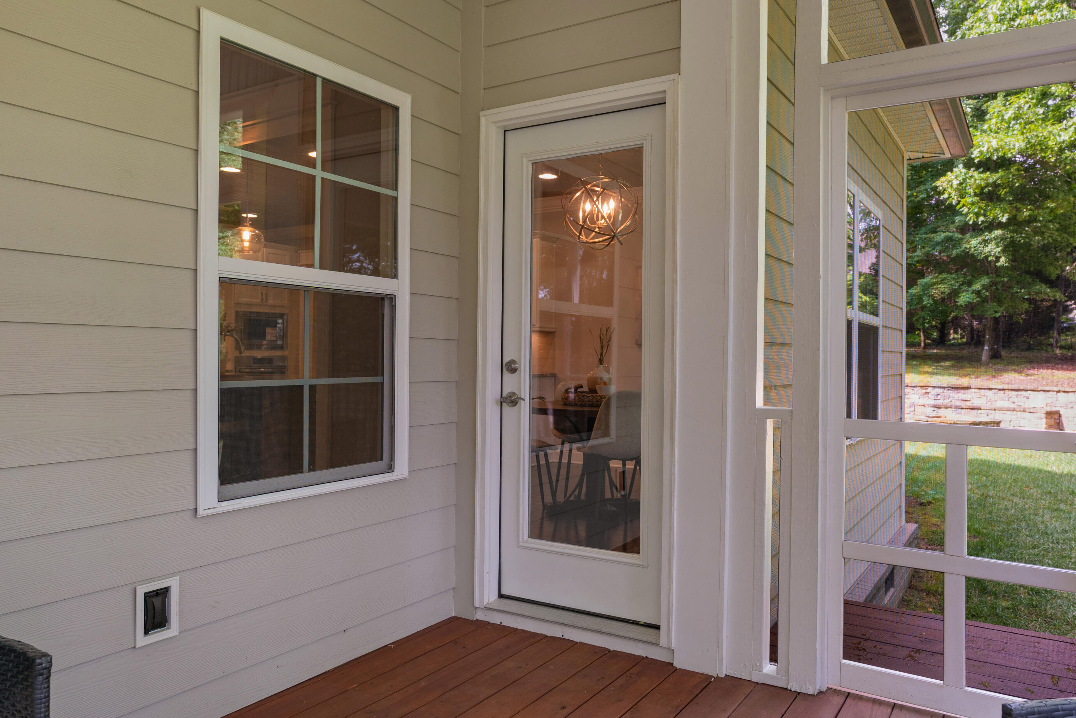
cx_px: 581
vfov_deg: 49.6
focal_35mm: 26
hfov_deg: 69.3
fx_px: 777
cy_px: 352
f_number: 7.1
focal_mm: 24
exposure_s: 1/25
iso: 320
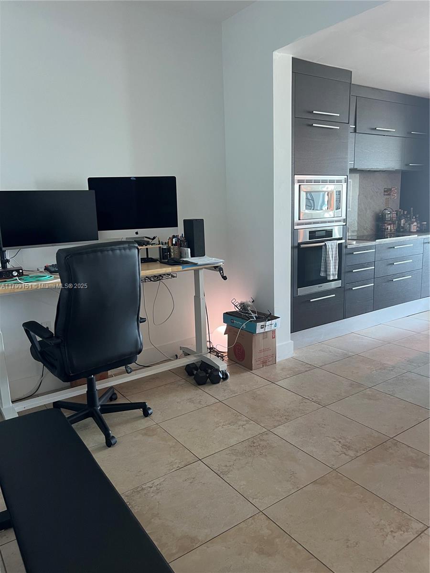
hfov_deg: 53.1
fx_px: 431
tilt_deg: -10.5
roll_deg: +2.6
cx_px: 215
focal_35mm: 26
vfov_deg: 67.3
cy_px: 286
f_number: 1.5
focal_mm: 5.7
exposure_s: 1/60
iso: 160
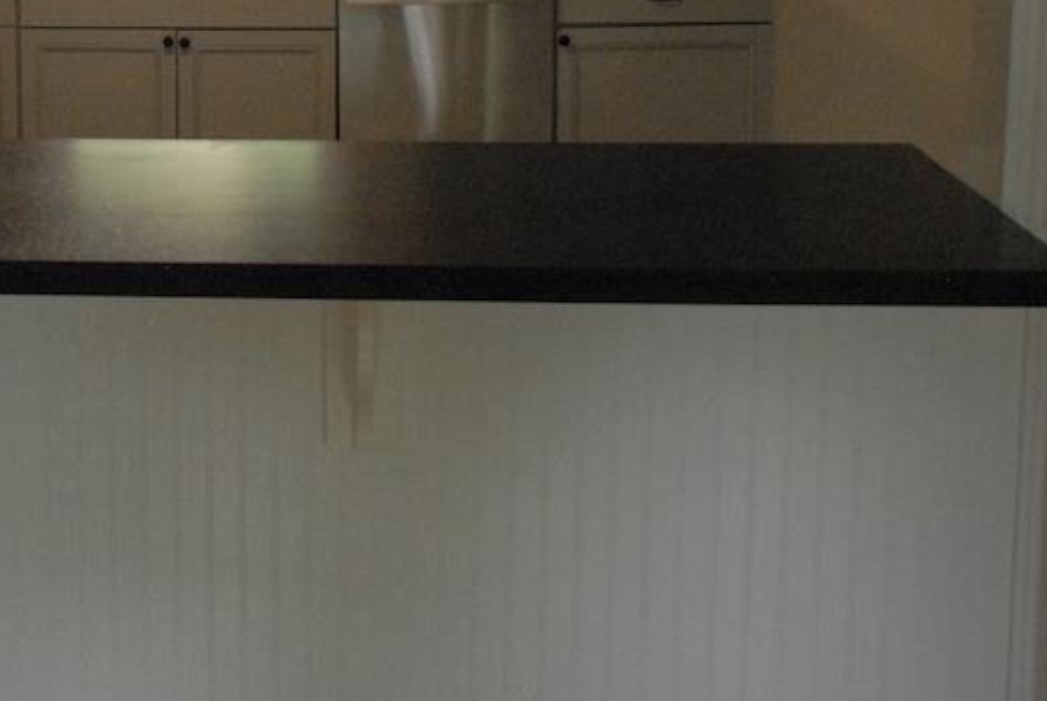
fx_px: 1922
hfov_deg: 29.3
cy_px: 11
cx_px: 112
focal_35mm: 66
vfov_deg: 20.1
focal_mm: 22
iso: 1600
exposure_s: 1/180
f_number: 4
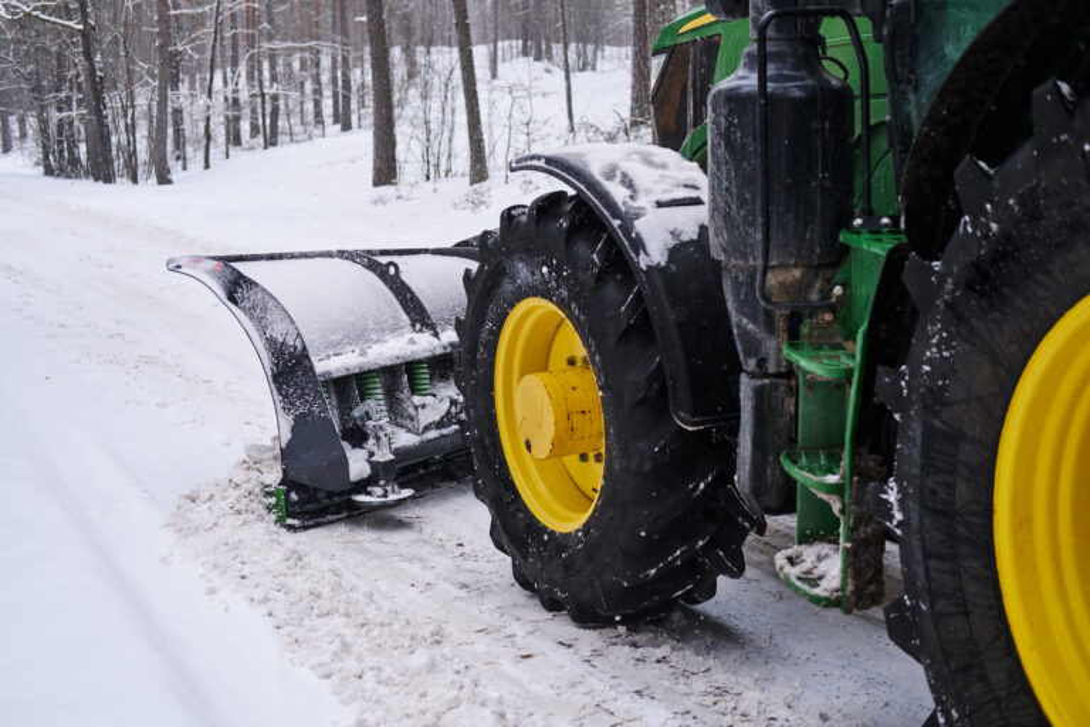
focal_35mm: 53
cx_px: 545
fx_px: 1605
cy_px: 364
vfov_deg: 25.5
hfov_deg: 37.5
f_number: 2.8
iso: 400
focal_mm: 35
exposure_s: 1/1000
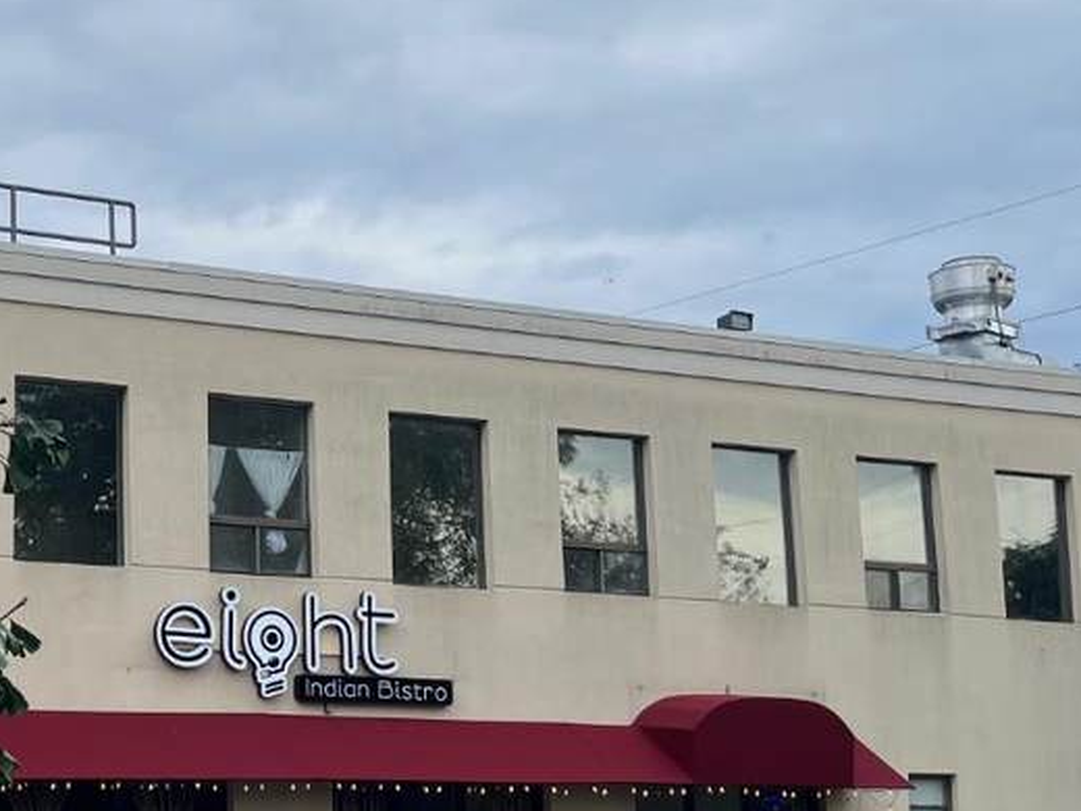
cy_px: 485
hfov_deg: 28.6
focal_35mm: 64
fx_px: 1999
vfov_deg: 22.9
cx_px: 27
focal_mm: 5.1
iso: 50
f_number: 1.6
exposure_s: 1/2513
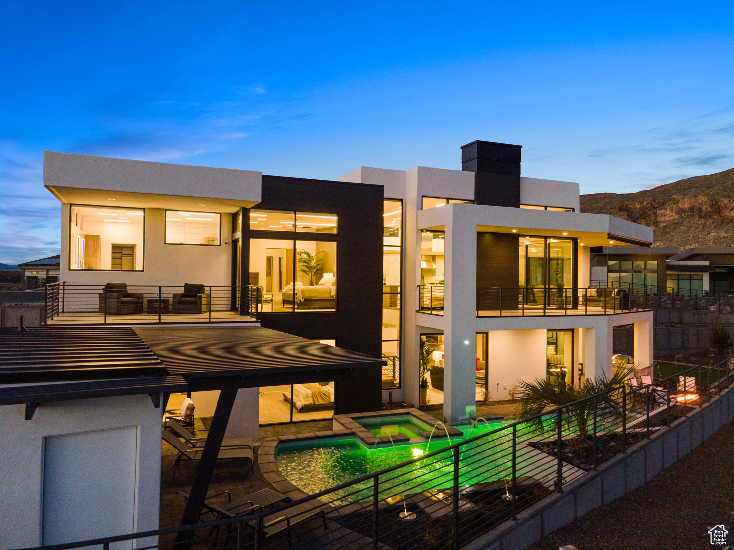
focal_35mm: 24
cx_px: 367
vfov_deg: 56.8
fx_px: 509
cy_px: 275
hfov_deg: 71.6
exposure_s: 1/13
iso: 230
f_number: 2.8
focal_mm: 4.5
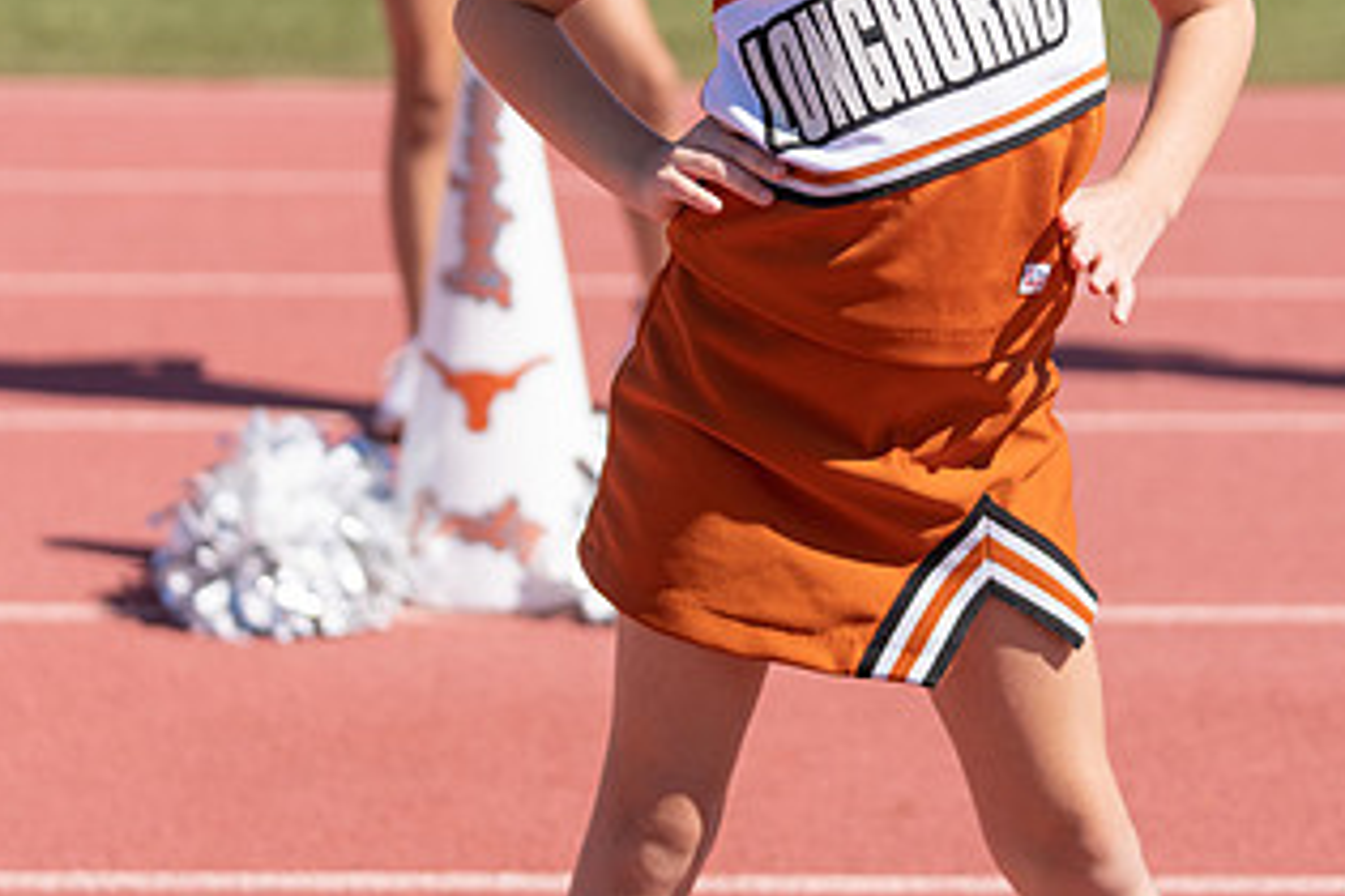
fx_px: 4819
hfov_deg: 15.9
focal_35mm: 129
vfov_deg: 10.6
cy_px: 75
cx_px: 871
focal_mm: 70
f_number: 2.8
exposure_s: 1/2000
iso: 100
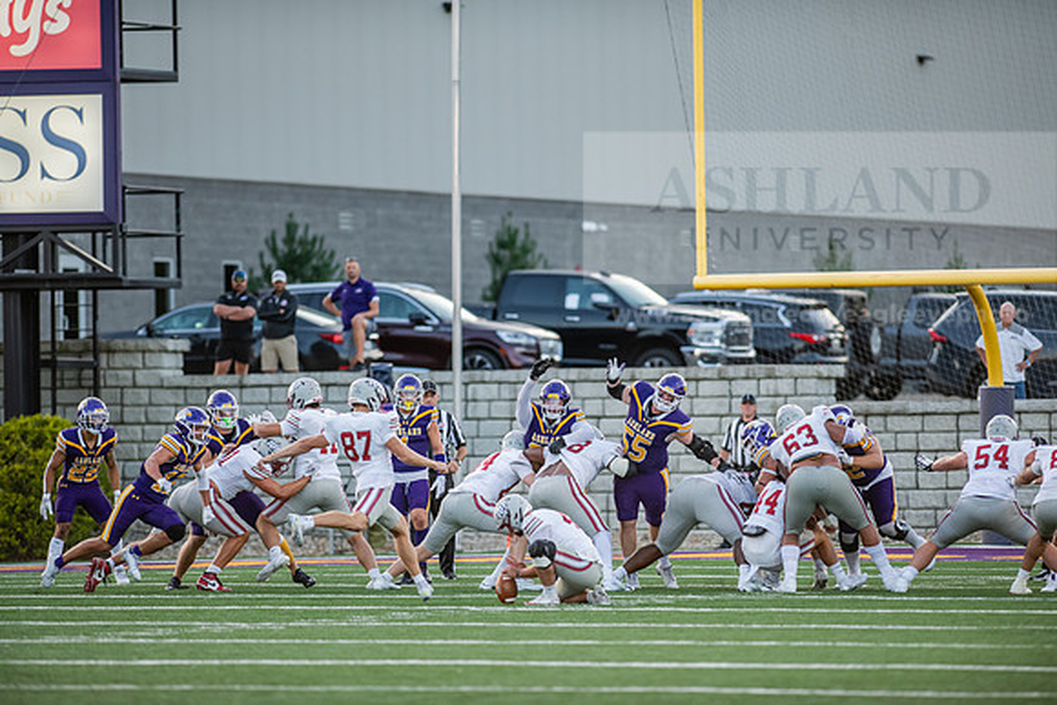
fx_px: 8810
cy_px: 352
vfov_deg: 4.6
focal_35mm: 300
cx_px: 528
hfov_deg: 6.9
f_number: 3.2
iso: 1000
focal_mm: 300
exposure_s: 1/1000
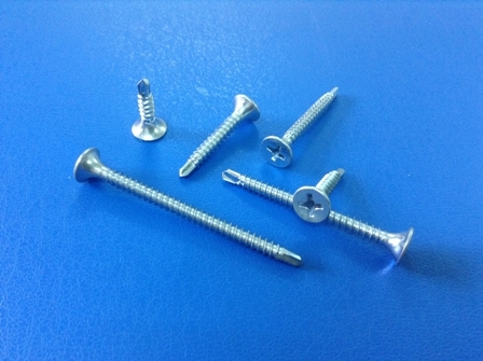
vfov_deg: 42.9
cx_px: 242
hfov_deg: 55.4
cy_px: 180
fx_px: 460
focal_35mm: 33
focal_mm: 3.3
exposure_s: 1/25
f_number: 2.4
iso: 125
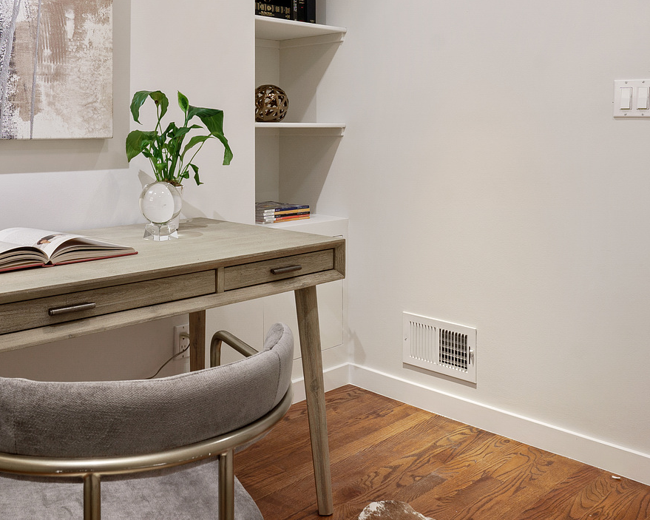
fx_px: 673
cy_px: 123
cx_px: 191
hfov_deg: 50.1
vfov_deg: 40.9
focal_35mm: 35
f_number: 8
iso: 100
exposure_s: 1/2
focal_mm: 16
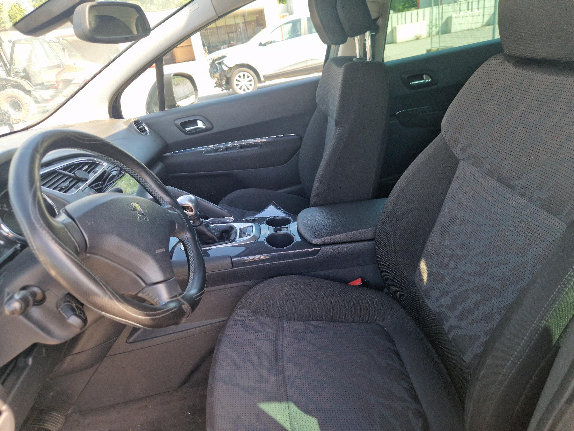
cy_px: 216
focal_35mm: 23
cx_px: 287
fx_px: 381
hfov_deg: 73.9
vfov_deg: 58.9
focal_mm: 5.4
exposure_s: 1/100
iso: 50
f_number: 1.8
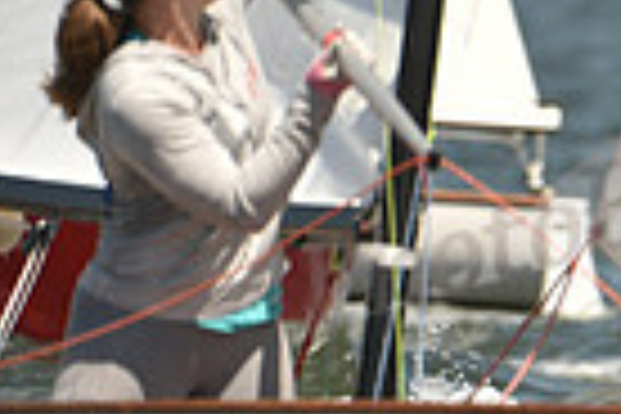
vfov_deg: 0.8
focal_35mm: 1676
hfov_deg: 1.2
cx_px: 1170
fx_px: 28909
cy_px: 385
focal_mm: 400
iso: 250
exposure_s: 1/1250
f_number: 6.3
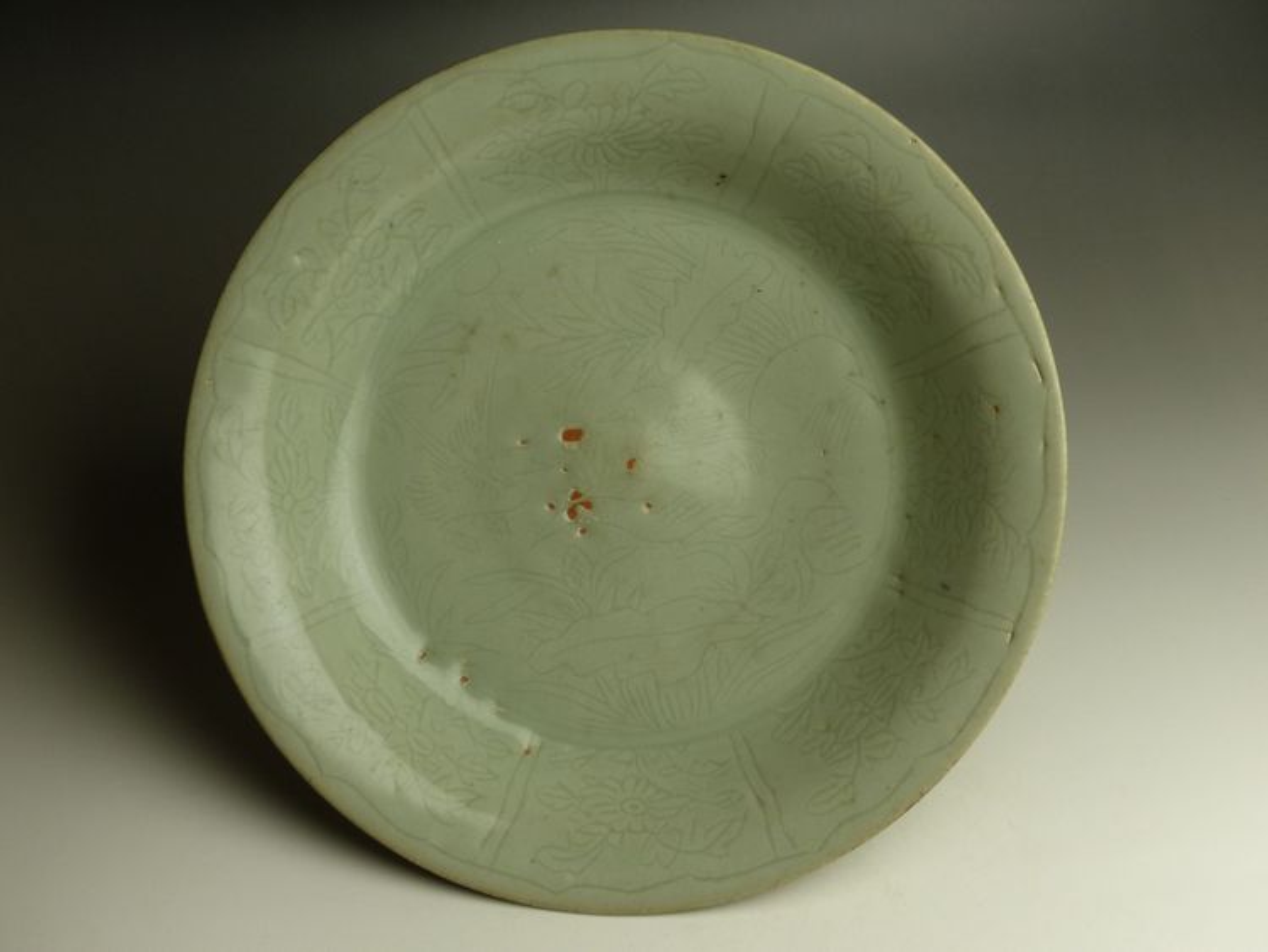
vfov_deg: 28.0
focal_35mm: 52
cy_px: 476
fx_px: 1905
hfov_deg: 36.8
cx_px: 634
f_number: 3.2
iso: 200
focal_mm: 9.4
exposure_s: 1/160
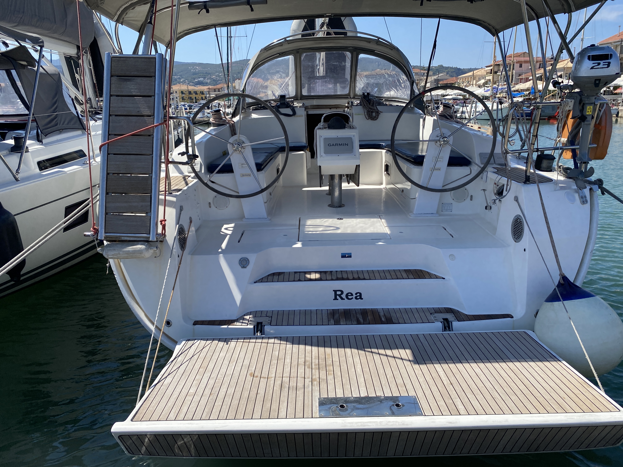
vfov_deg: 53.1
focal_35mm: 26
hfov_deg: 67.3
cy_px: 234
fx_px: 468
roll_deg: +1.6
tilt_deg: -13.7
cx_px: 312
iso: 32
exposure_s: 1/3040
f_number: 1.8
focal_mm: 4.25
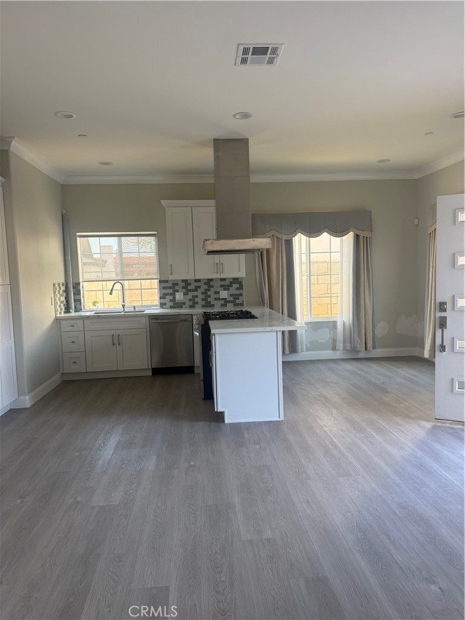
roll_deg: +2.4
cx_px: 232
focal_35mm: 24
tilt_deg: -4.1
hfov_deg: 56.8
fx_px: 430
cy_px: 310
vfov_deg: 71.6
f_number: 1.78
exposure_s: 1/121
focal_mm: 6.76
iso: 125
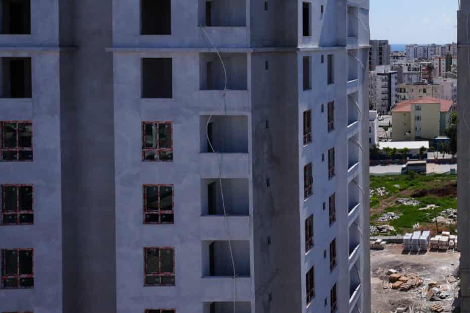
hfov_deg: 38.5
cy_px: 54
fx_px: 548
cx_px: 515
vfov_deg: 31.0
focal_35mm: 42
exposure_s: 1/250
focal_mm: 19
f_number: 10
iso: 100
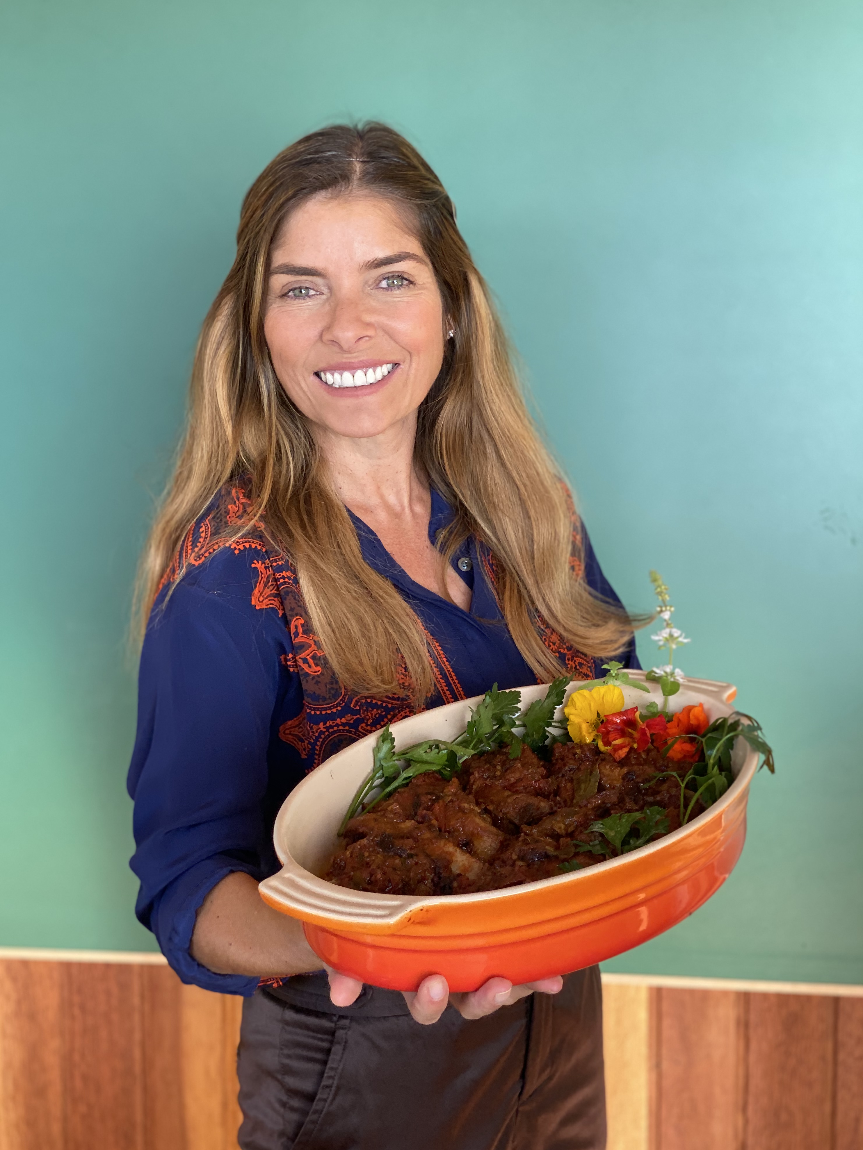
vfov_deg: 36.2
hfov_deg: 27.5
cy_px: 583
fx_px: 1762
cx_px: 426
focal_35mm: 53
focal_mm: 6
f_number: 2
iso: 50
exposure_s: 1/122
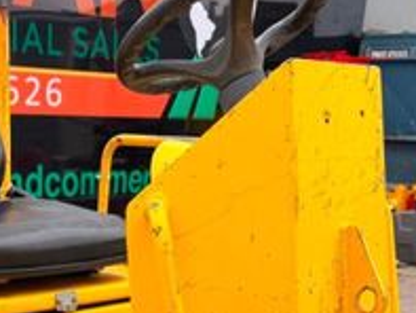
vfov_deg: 18.1
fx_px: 878
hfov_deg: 26.2
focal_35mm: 73
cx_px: 87
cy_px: 465
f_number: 1.78
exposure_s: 1/1812
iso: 80
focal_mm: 6.76
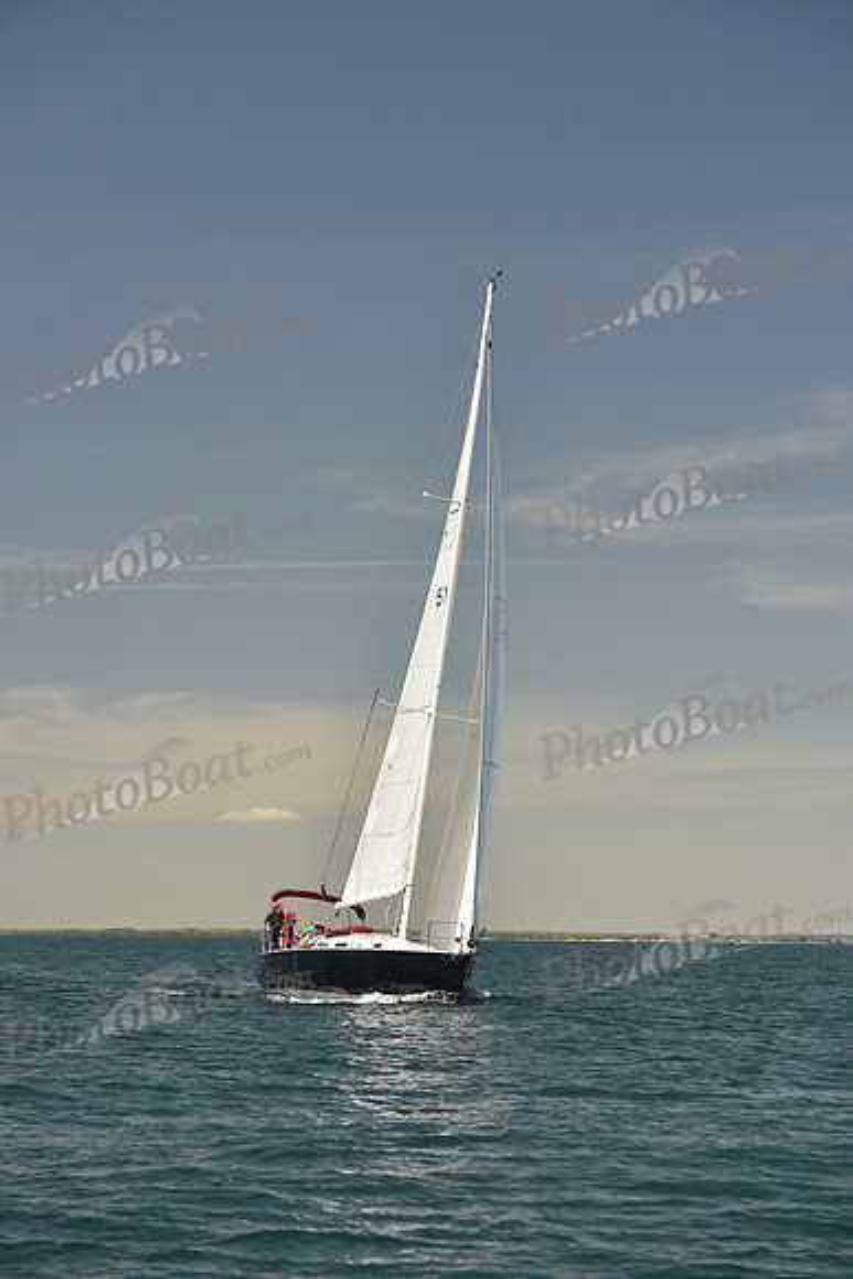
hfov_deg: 14.9
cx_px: 426
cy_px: 640
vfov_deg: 22.1
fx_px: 3268
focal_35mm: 92
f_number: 5
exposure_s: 1/800
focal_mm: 92
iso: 250
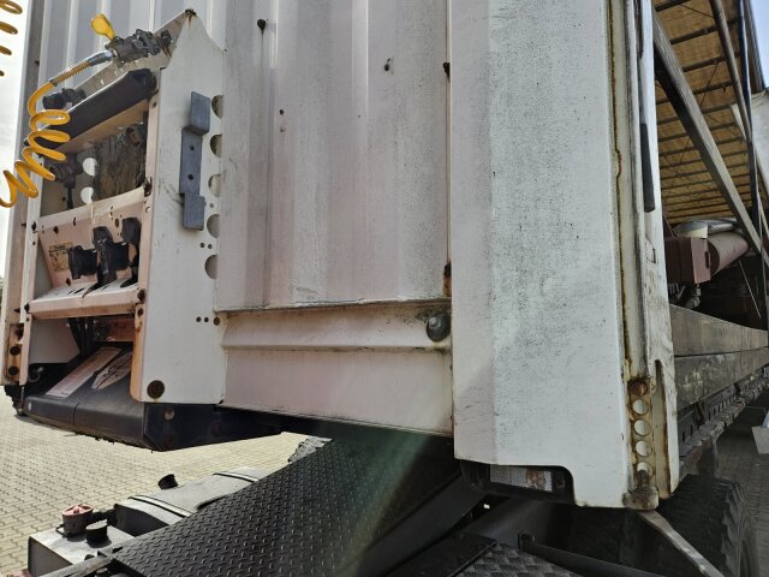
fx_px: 511
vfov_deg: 58.9
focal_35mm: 23
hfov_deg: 73.9
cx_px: 384
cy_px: 288
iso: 40
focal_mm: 5.4
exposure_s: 1/1248
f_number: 1.8
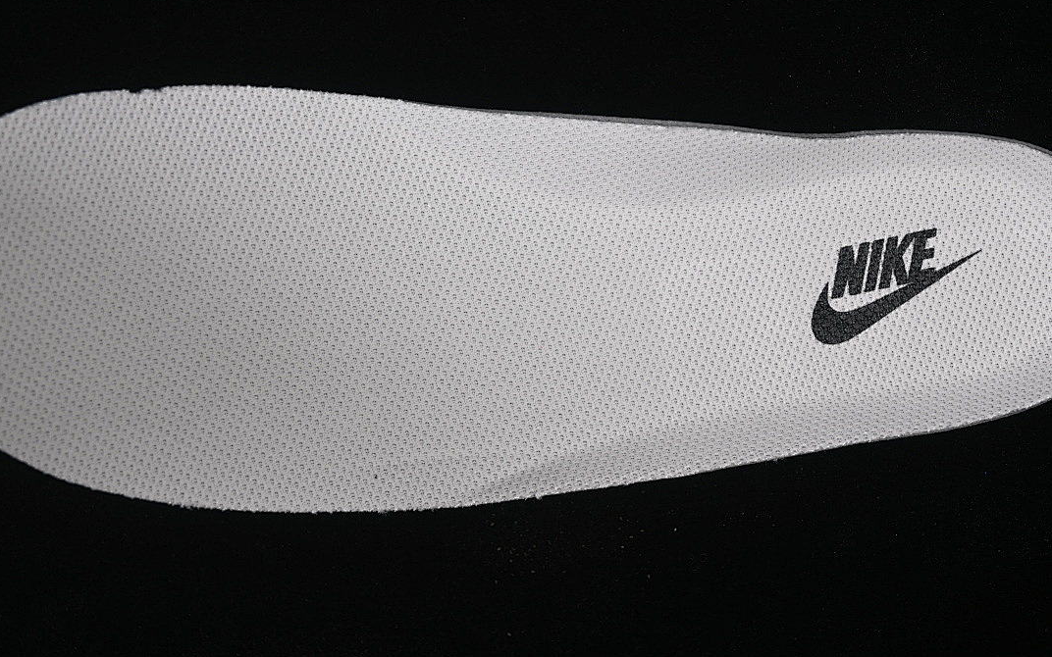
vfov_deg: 16.9
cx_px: 524
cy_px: 323
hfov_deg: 26.8
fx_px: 2208
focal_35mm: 77
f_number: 7.1
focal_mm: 50
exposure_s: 1/80
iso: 160
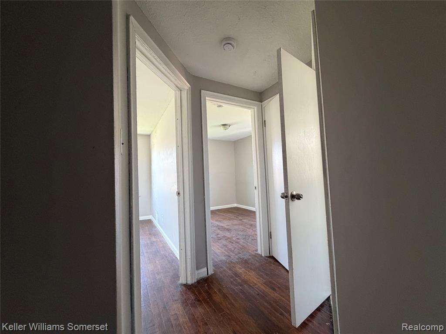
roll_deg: +2.3
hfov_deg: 102.1
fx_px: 180
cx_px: 223
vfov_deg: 85.7
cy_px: 167
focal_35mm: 14
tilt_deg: +4.0
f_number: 2.2
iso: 320
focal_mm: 2.22
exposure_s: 1/91
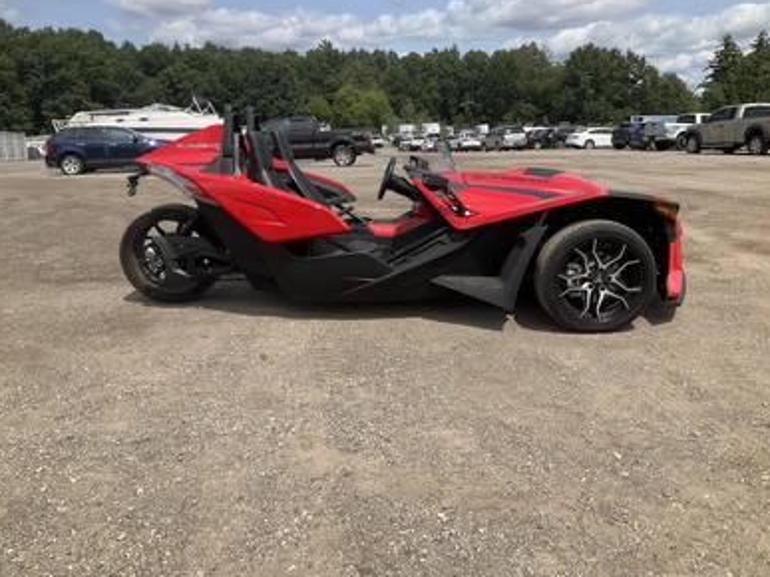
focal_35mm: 30
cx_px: 390
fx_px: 667
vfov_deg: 46.8
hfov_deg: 60.0
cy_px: 287
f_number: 1.8
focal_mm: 3
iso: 25
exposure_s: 1/2227
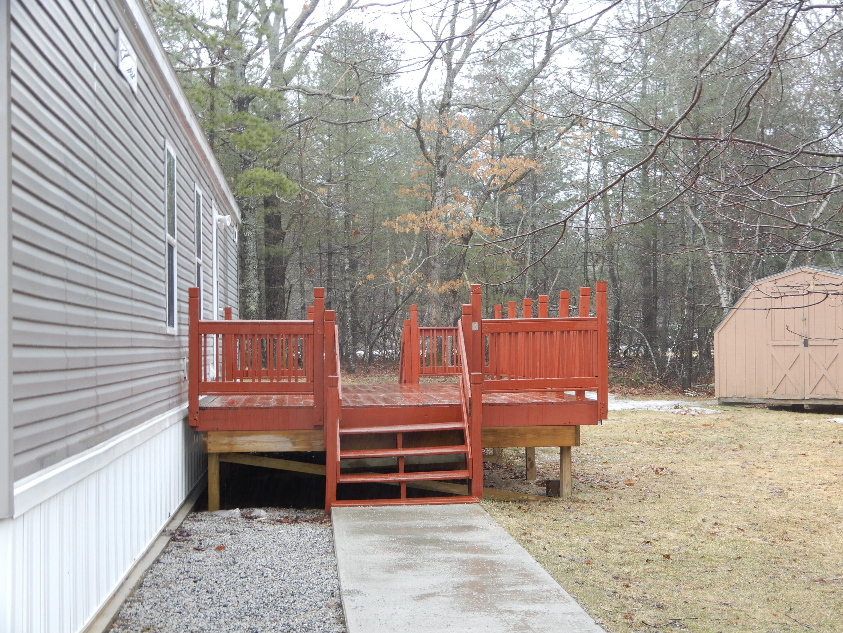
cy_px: 316
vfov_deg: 22.6
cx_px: 422
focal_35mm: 65
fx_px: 1583
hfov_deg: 29.8
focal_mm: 11.6
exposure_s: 1/30
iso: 110
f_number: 4.5
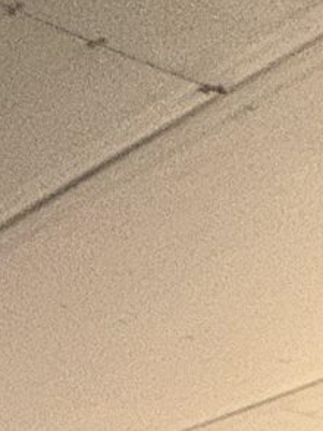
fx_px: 1368
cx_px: -283
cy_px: 1258
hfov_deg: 12.2
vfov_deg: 11.4
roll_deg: -0.1
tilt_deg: -11.0
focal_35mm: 110
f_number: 2.2
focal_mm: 2.22
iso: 640
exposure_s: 1/60
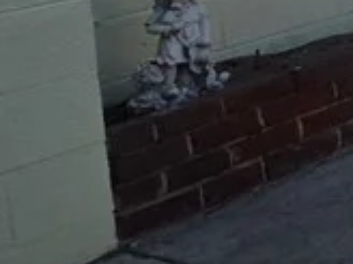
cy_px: -176
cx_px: 999
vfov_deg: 16.0
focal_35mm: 81
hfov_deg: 12.4
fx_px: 826
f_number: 1.9
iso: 40
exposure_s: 1/968
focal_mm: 2.2
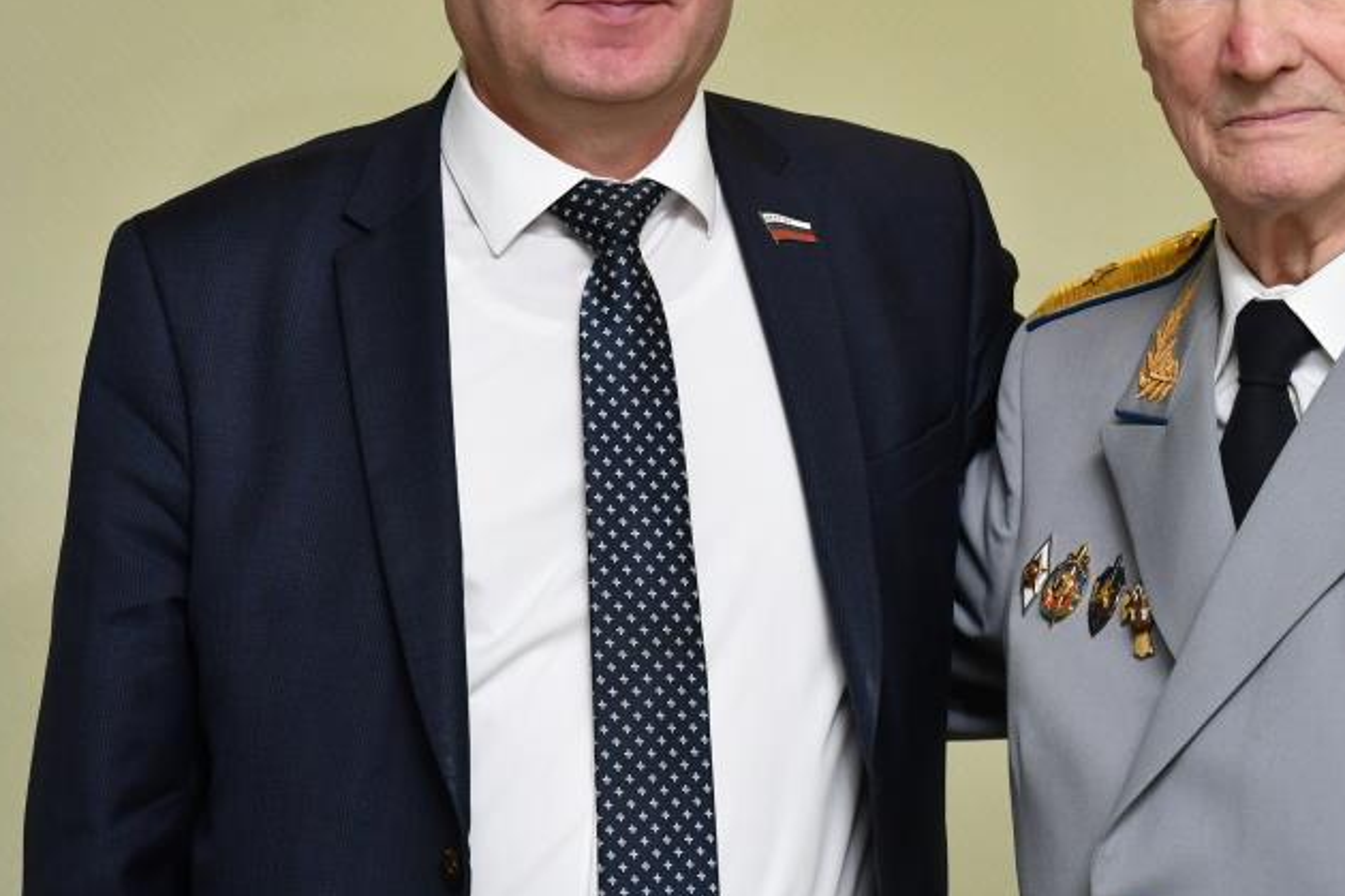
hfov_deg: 16.1
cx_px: 866
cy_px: 243
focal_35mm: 127
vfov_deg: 10.8
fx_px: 4743
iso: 800
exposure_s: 1/200
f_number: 4.5
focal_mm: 52
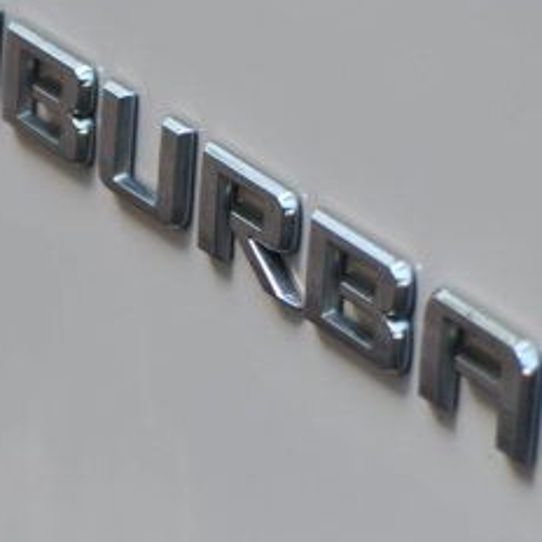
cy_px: 319
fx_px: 6111
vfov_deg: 5.1
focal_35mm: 345
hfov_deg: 5.1
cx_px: 208
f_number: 4.8
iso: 450
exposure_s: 1/250
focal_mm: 98
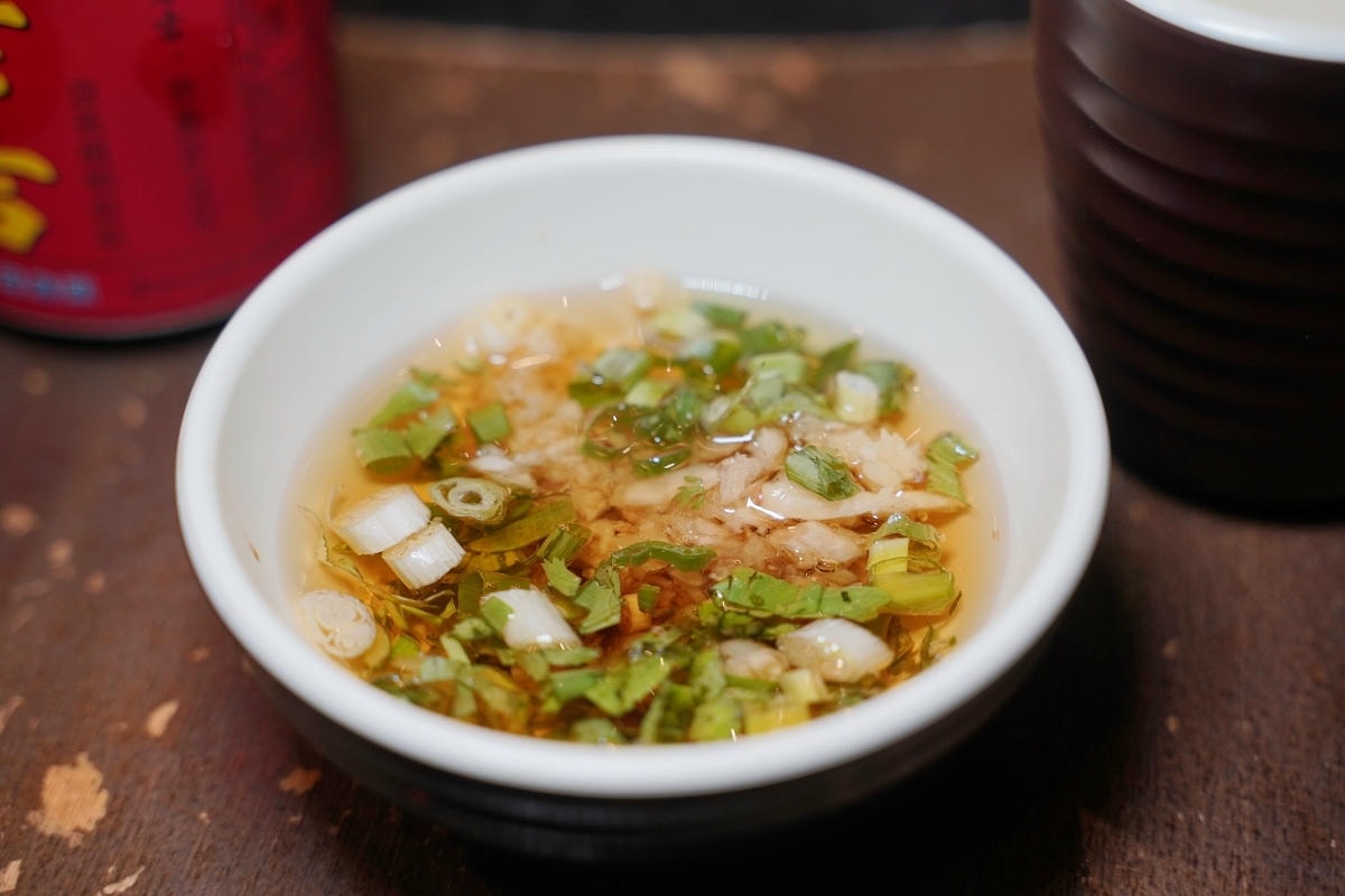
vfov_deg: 18.2
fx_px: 2802
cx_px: 672
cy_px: 448
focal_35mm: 75
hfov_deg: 27.0
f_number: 4
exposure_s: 1/80
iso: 200
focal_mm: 75
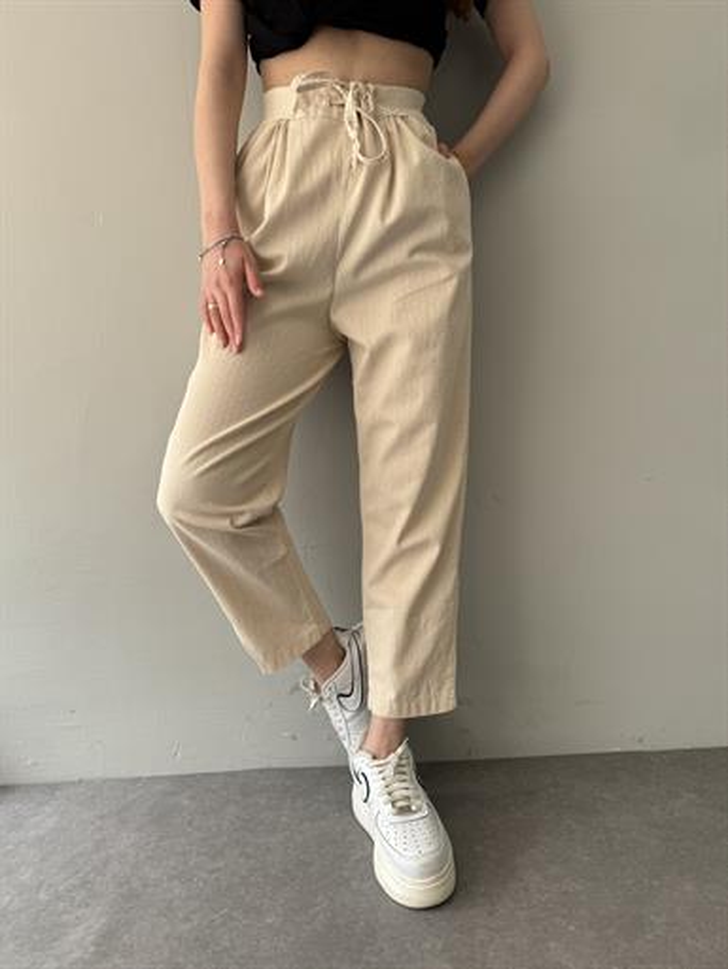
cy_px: 484
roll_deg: +2.1
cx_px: 364
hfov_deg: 56.8
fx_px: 673
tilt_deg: -3.7
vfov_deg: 71.6
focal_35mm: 24
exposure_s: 1/254
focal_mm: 6.76
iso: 64
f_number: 1.78
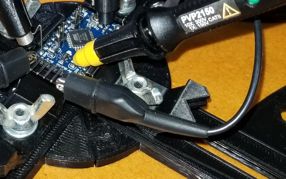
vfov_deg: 18.0
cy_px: 13
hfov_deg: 28.3
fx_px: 553
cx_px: 51
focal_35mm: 71
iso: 80
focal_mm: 4.25
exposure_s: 1/120
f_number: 1.7
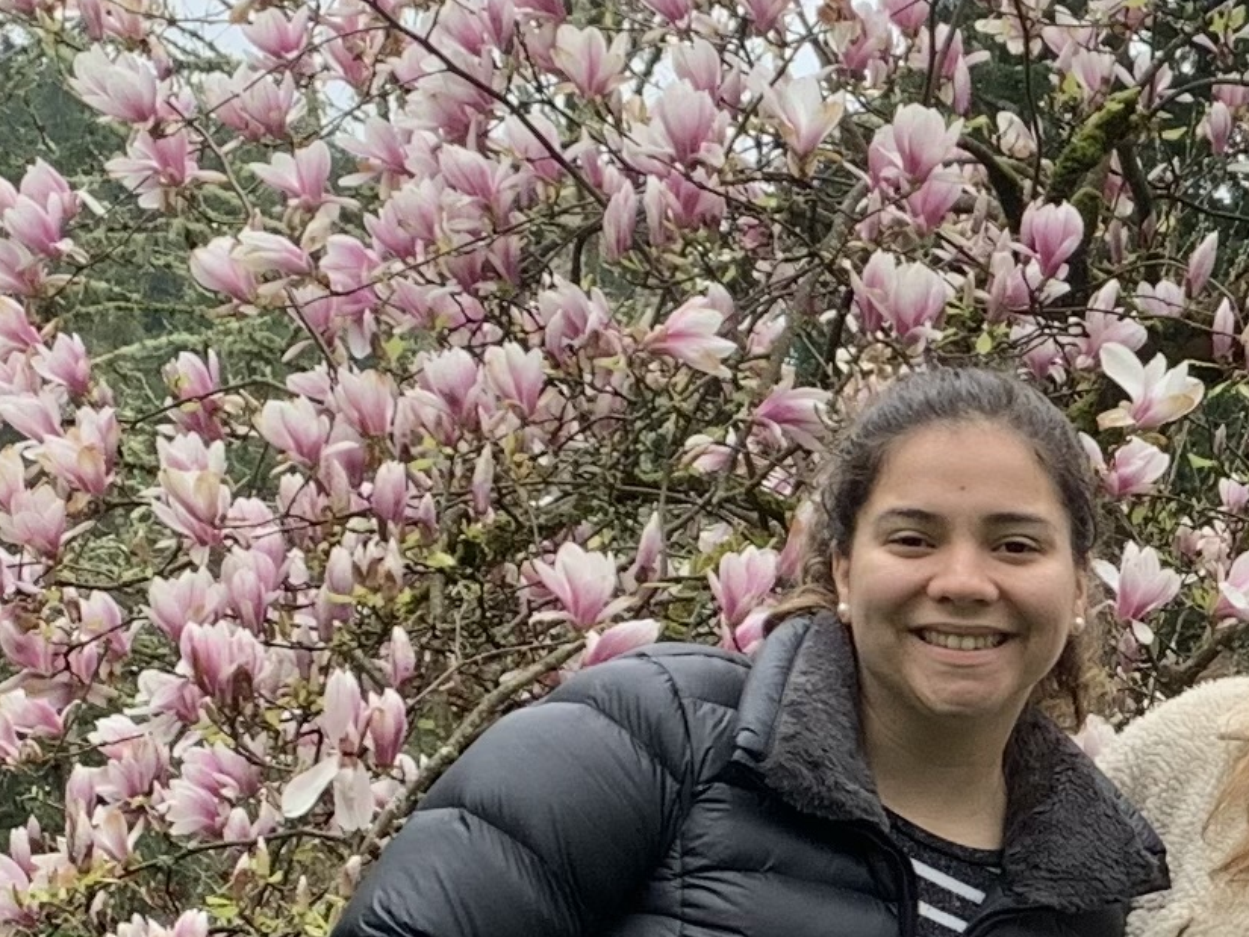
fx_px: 4583
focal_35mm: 127
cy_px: 878
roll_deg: -2.6
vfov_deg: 11.6
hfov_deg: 14.2
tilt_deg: +1.4
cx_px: 2017
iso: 25
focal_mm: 4.25
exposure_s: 1/223
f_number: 1.8
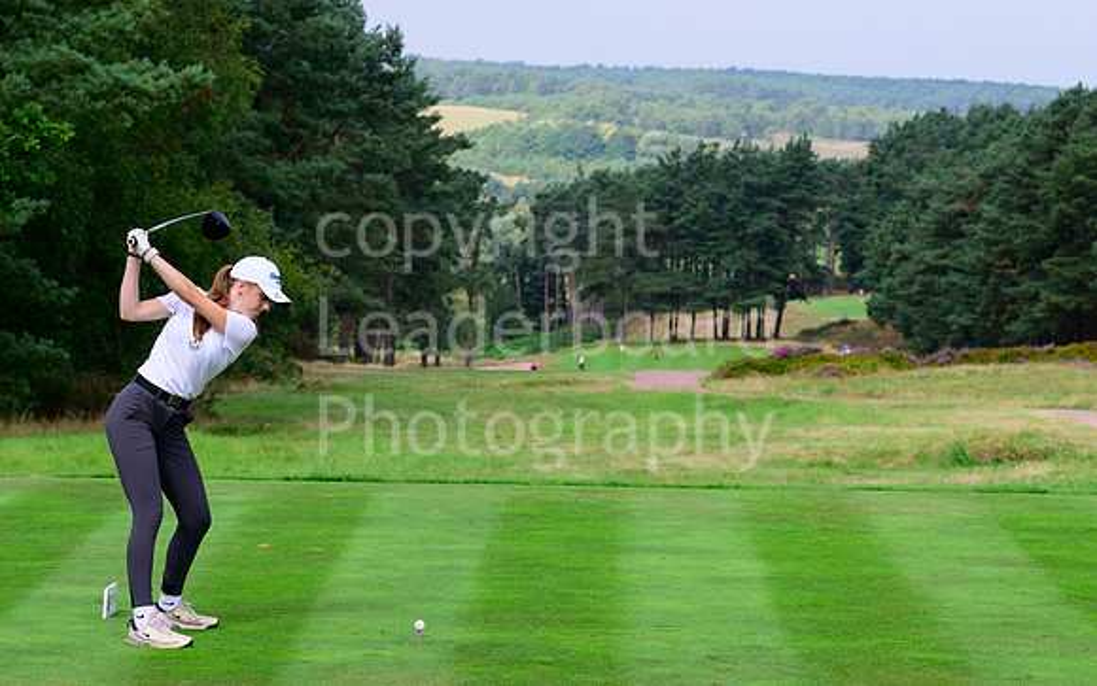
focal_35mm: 132
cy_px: 349
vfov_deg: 10.0
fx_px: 3939
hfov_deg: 15.9
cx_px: 556
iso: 800
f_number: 7.1
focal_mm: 100
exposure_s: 1/2000
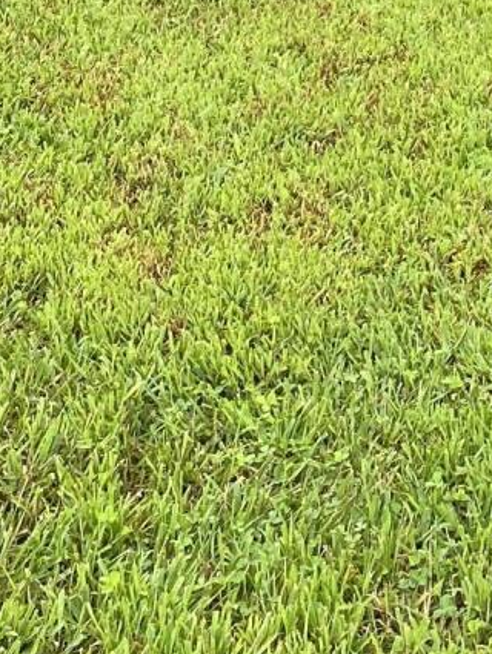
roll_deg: -0.2
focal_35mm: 122
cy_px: -608
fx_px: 2310
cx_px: 529
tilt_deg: -7.5
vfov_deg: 13.9
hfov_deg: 12.0
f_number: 1.8
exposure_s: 1/733
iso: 32
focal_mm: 4.25
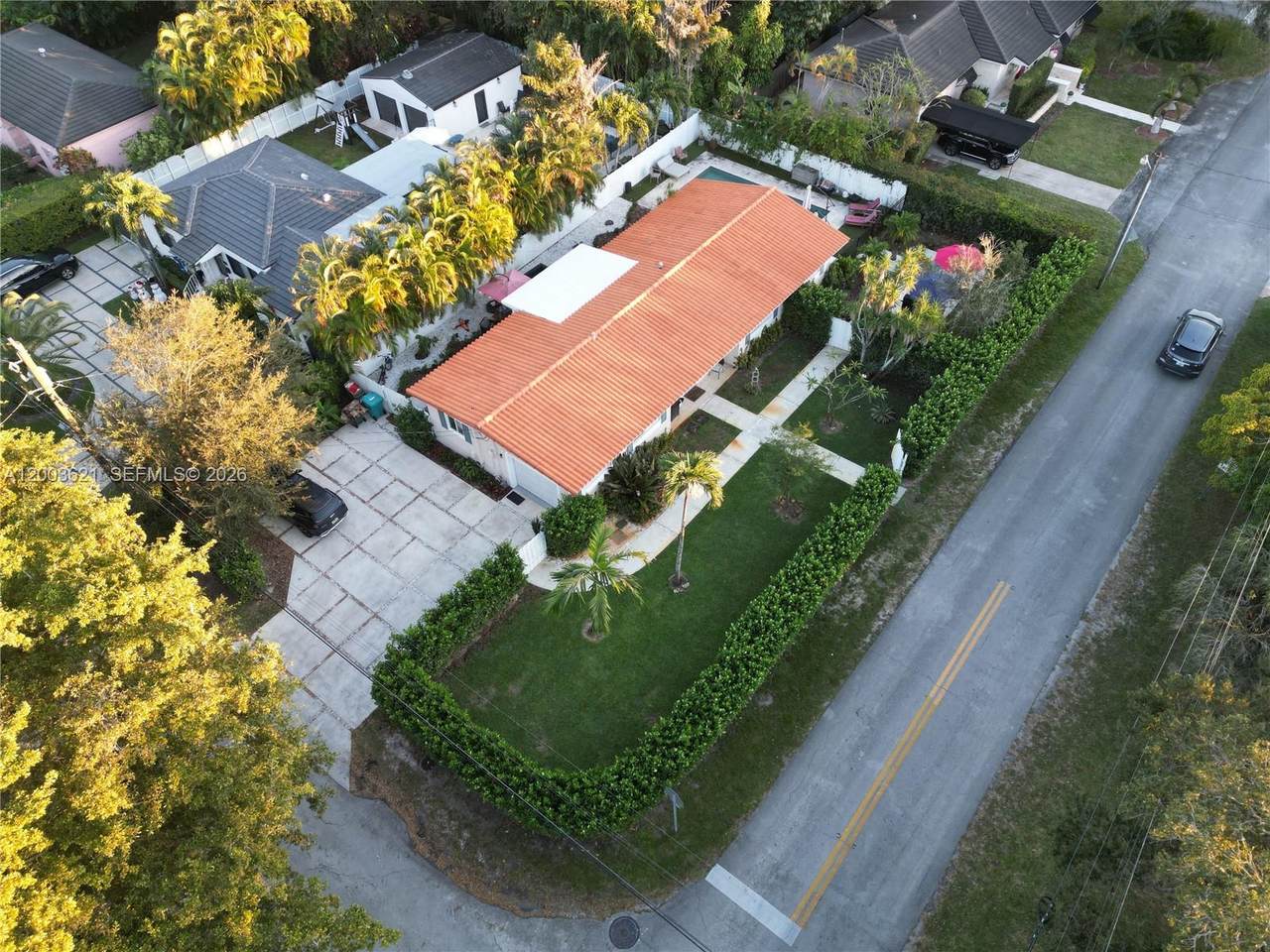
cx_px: 635
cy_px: 476
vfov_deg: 56.8
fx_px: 881
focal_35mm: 24
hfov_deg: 71.6
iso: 140
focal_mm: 6.72
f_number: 1.7
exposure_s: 1/160
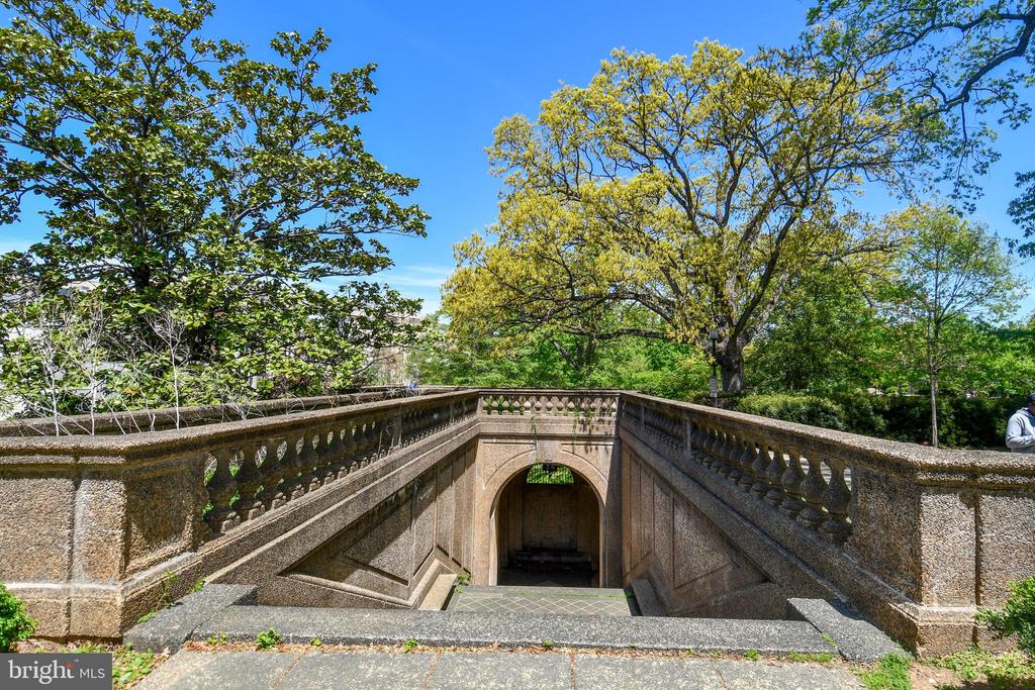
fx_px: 518
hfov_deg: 90.0
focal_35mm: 18
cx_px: 518
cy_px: 345
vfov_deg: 67.4
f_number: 8
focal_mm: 12
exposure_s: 1/250
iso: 100
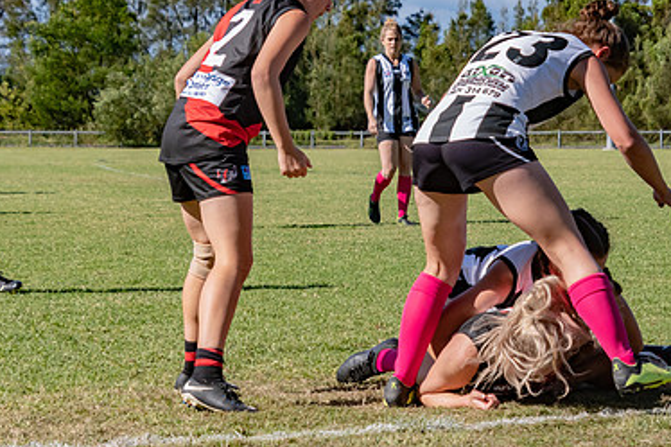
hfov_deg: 14.1
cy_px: 225
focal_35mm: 146
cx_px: 382
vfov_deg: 9.4
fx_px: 2720
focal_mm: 62
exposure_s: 1/4000
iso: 800
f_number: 6.3
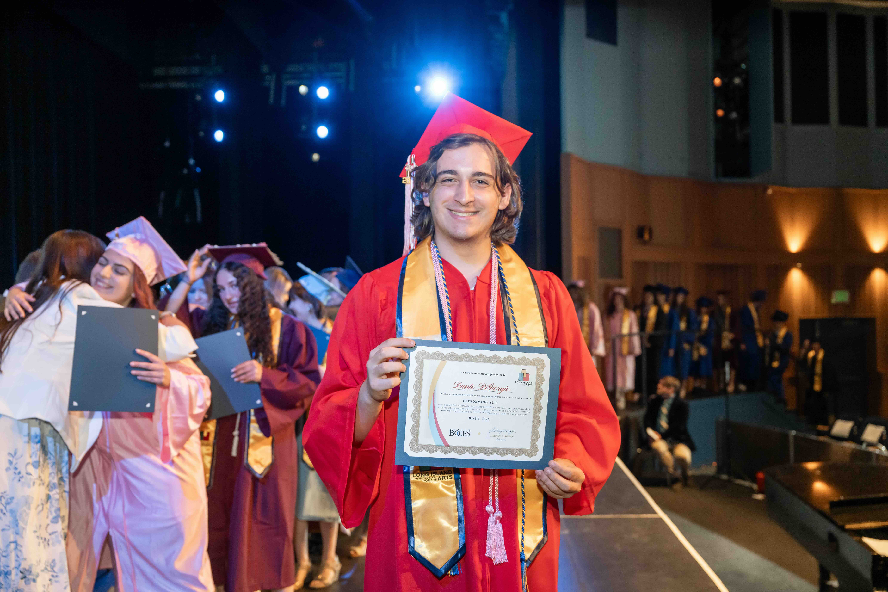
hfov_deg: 51.9
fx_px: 913
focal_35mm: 37
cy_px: 296
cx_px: 444
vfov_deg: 35.9
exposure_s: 1/250
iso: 1600
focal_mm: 37
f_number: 3.5
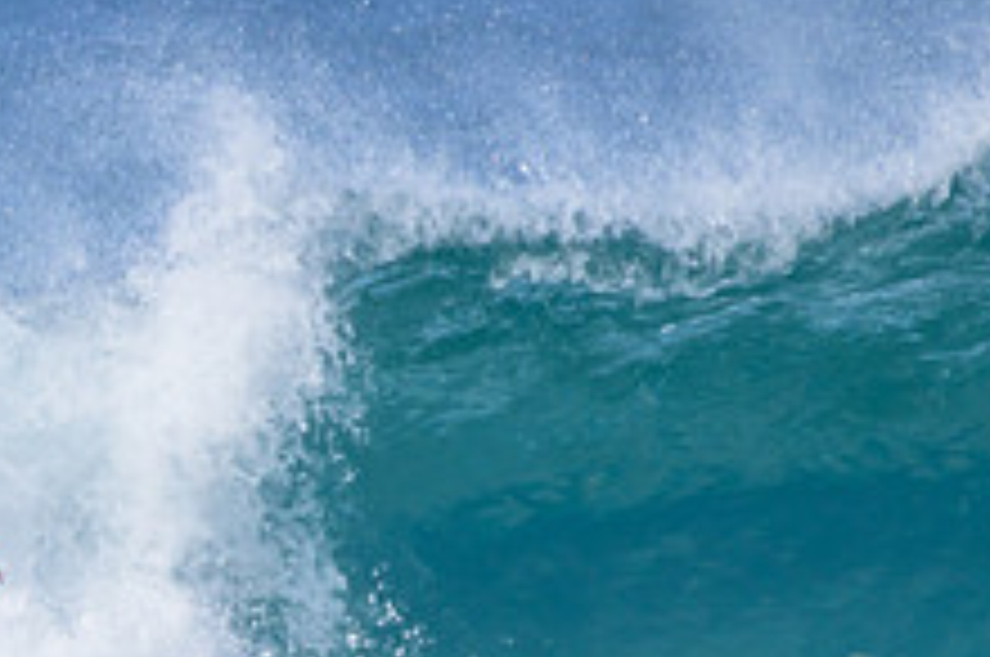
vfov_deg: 0.5
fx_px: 72548
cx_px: -158
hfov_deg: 0.8
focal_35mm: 2642
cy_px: 718
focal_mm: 1000
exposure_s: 1/2000
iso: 900
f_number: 11
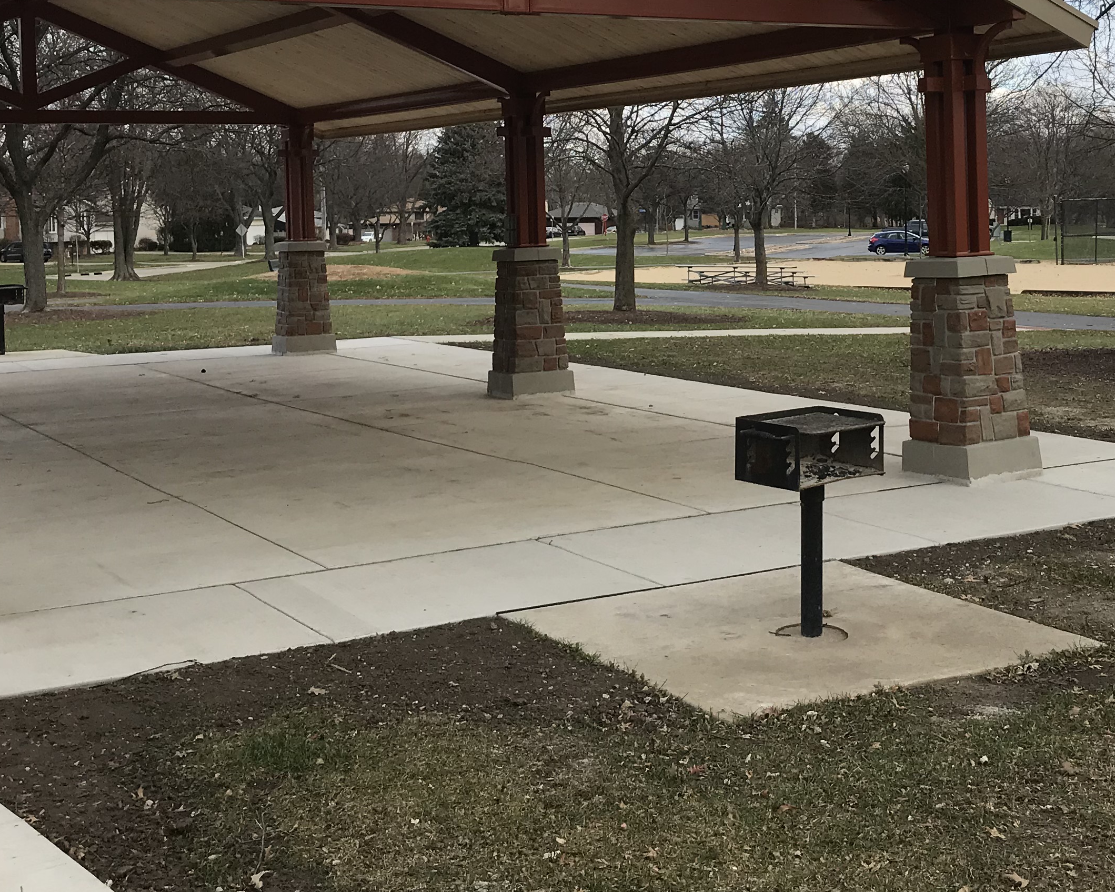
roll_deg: +0.8
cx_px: 710
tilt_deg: -0.9
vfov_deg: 28.8
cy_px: 252
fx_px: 1716
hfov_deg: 35.8
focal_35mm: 52
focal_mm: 3.99
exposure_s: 1/699
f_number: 1.8
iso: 20
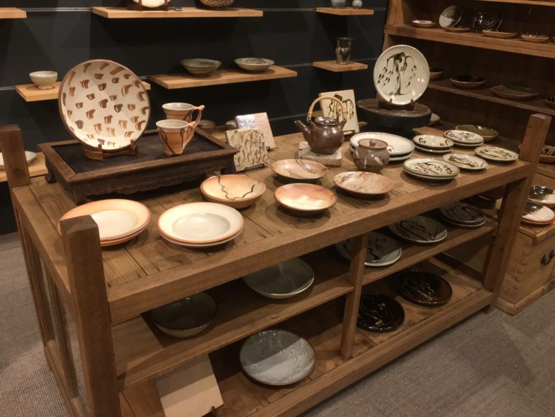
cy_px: 208
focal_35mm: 29
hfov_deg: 61.6
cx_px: 278
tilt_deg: -26.3
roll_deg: -1.9
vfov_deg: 48.3
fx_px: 465
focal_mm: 4.15
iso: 200
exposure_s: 1/24
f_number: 2.2
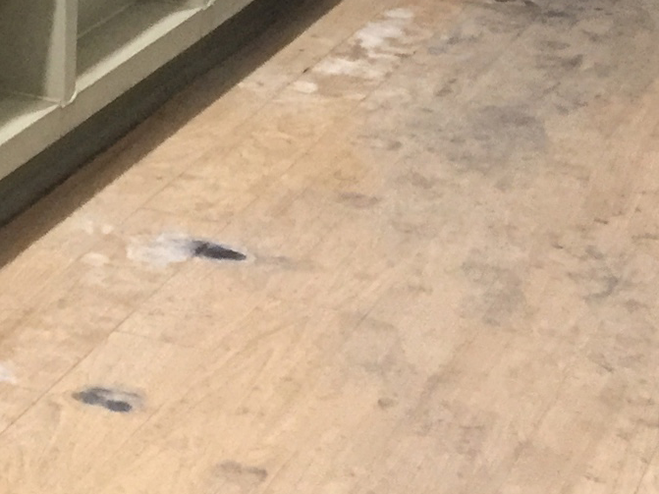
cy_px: -552
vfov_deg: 9.7
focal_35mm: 141
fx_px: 2684
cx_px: -692
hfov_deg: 12.3
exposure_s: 1/17
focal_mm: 4.15
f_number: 2.2
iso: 160
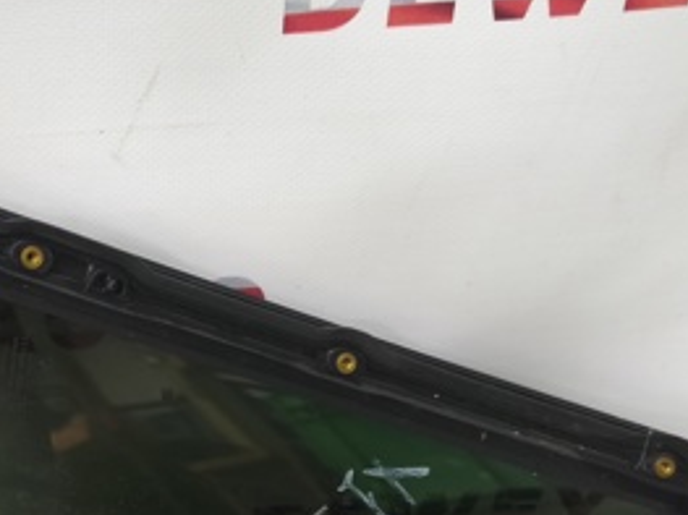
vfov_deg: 25.6
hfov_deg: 32.2
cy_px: 421
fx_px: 1113
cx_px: 34
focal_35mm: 56
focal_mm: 5.35
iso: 800
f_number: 1.7
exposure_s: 1/50
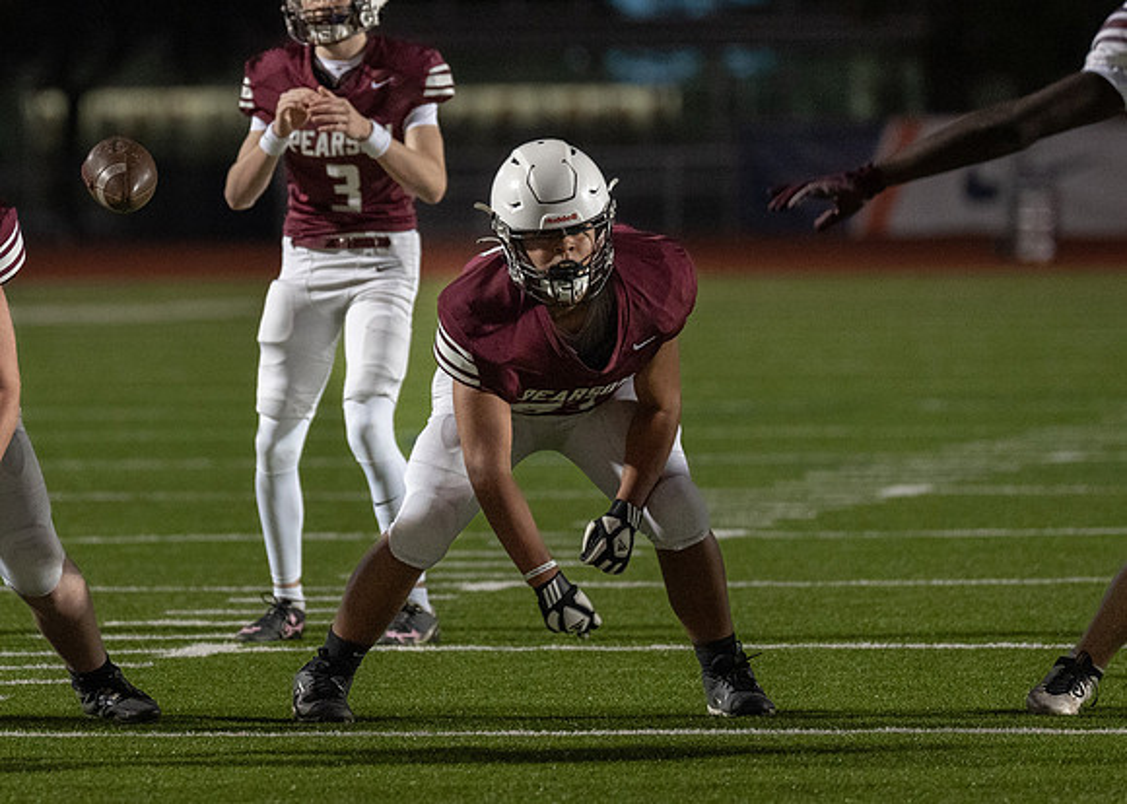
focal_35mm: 447
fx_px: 14308
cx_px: 307
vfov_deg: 3.2
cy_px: 241
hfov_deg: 4.5
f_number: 2.8
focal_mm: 200
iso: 1250
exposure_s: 1/1000
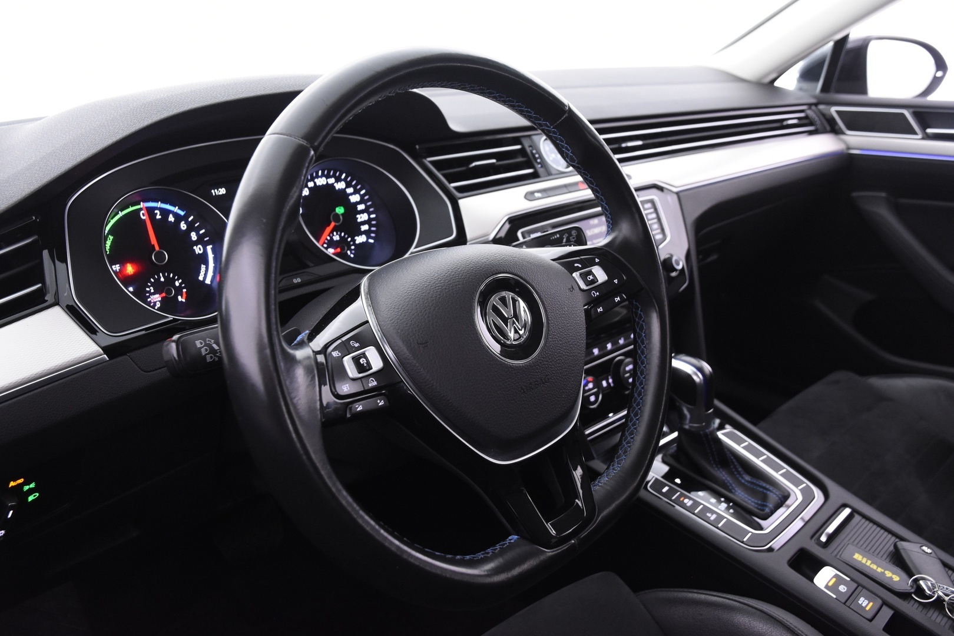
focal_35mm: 30
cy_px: 318
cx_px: 477
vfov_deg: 43.6
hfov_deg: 61.9
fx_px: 795
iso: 2000
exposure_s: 1/15
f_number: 5
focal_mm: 20
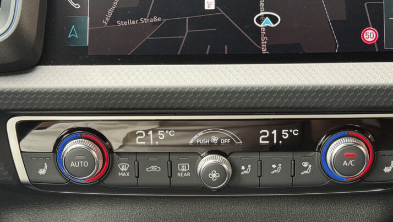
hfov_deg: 28.2
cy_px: 191
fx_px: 782
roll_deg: +0.7
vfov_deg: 16.0
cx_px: 216
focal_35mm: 75
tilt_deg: -21.3
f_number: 1.78
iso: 125
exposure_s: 1/85
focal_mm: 6.76
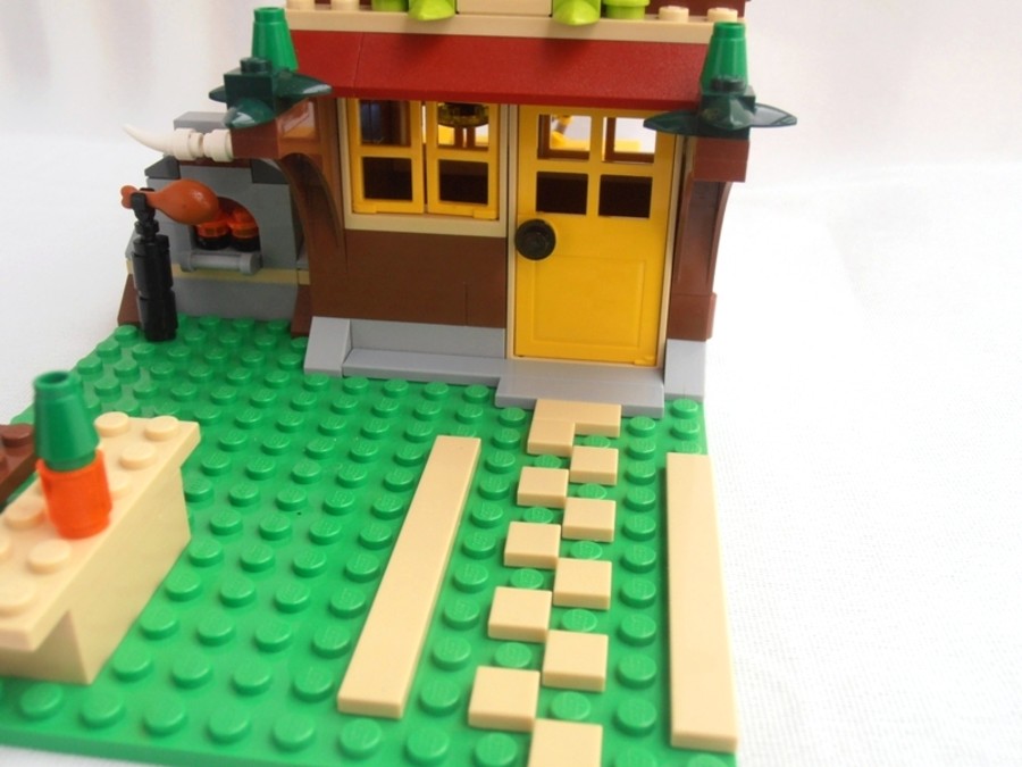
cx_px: 511
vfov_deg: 38.7
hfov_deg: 50.1
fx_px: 1092
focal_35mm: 37
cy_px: 384
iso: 125
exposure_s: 1/40
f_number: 3.9
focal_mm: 6.61
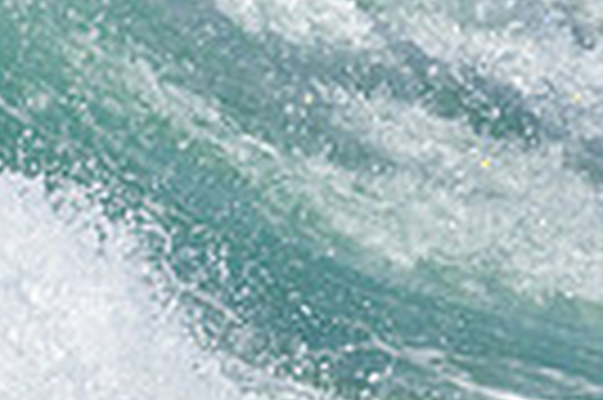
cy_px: -222
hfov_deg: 0.4
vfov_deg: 0.3
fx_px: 79733
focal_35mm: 4766
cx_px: 256
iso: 720
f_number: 11
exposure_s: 1/2000
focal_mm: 800
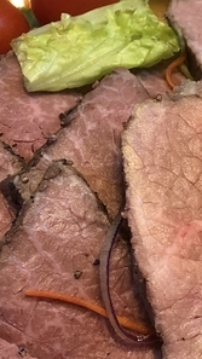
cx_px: 282
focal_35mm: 105
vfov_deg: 20.4
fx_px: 1000
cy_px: 197
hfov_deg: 11.2
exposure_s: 1/17
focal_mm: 3.99
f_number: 1.8
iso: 40
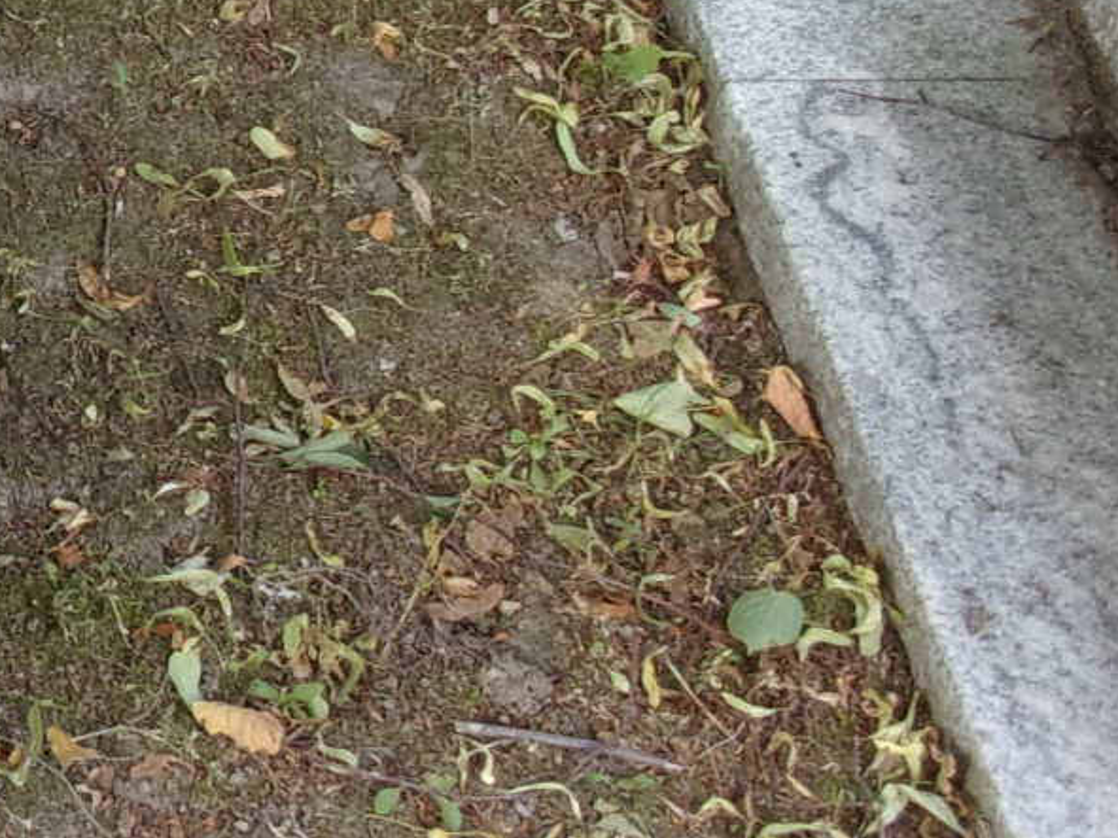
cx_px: -781
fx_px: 3132
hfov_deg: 17.2
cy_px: 189
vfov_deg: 15.2
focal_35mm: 97
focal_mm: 5.1
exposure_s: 1/34
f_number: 3.9
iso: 101
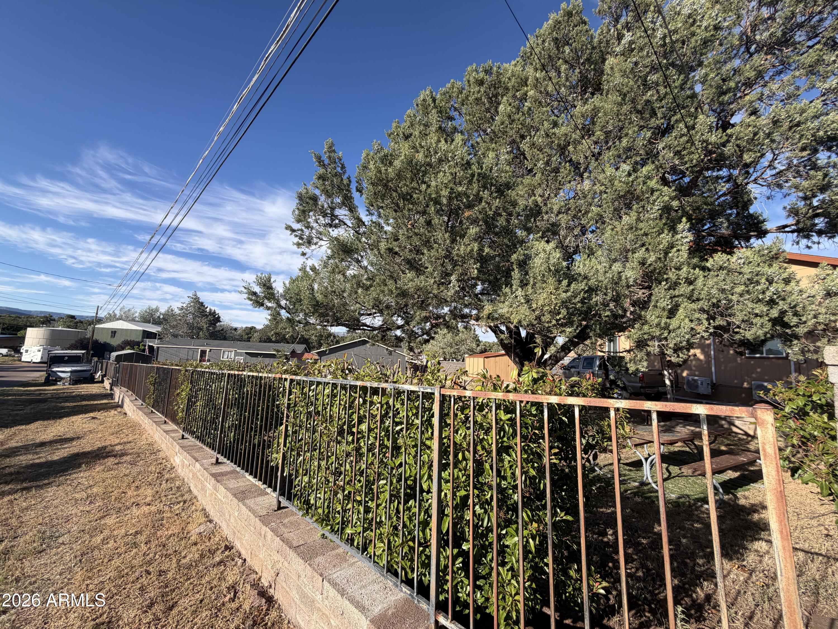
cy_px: 314
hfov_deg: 102.1
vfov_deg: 85.7
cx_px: 419
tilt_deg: +6.4
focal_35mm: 14
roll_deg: -2.9
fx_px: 339
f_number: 2.2
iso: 32
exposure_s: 1/770
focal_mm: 2.22
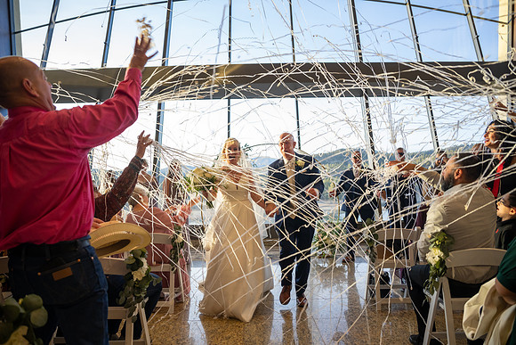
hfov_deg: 71.8
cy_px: 169
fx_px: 357
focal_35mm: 25
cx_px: 254
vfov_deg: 51.5
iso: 640
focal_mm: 24
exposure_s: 1/200
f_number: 2.8
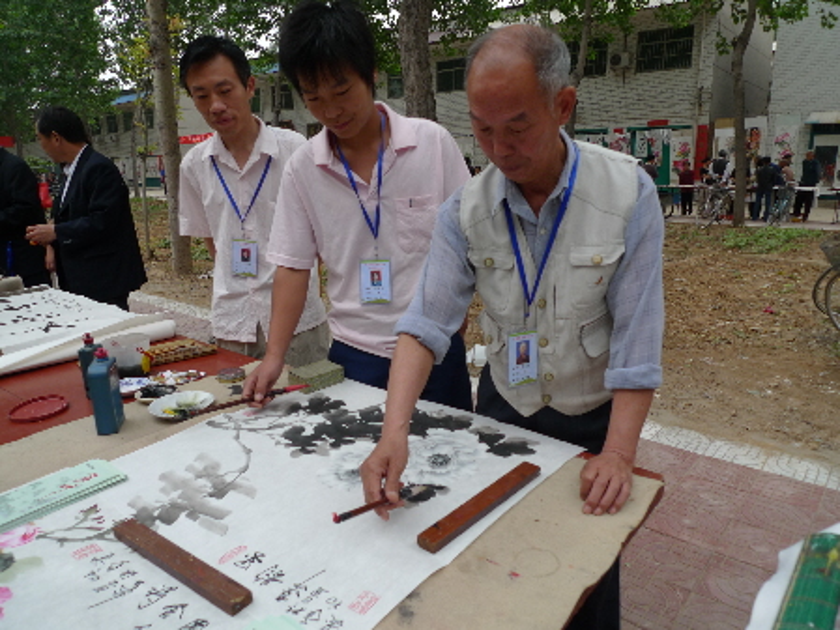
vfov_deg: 56.8
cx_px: 420
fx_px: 583
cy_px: 315
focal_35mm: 24
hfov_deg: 71.6
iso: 80
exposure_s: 1/400
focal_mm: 5.1
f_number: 2.8
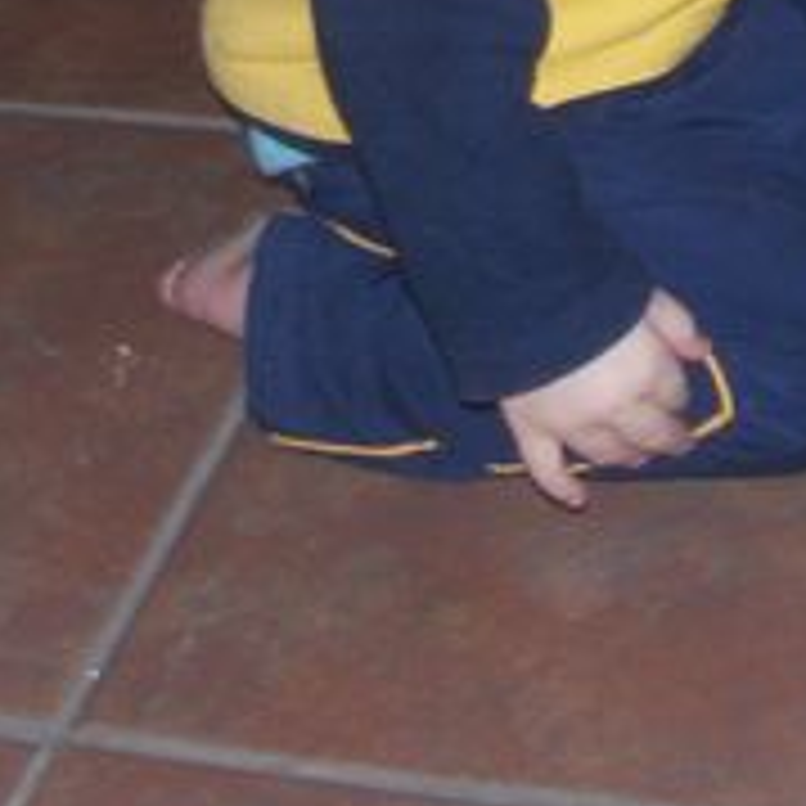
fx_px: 3214
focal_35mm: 122
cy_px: -275
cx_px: 648
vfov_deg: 13.7
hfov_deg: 14.2
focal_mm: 6.5
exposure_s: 1/60
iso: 100
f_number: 3.5
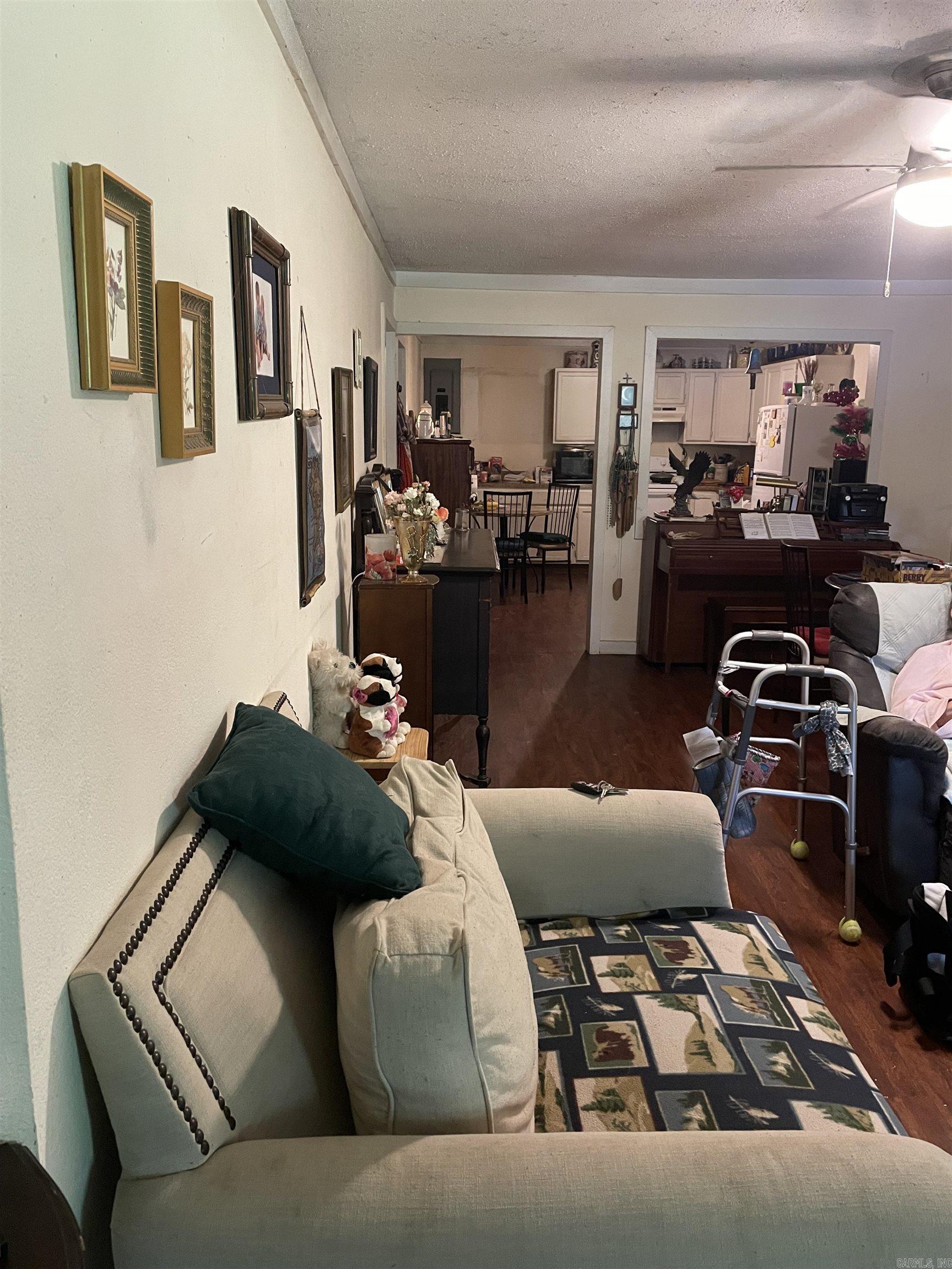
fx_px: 953
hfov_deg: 53.1
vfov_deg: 67.3
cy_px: 634
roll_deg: -0.4
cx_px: 476
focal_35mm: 26
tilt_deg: -11.1
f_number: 1.6
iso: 500
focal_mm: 4.2
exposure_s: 1/30
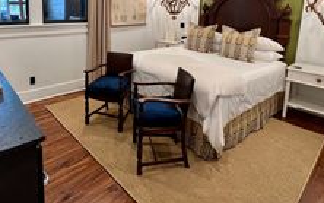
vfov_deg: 49.5
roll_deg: -2.0
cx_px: 142
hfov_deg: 76.8
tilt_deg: -7.8
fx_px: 203
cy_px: 37
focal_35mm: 23
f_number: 1.8
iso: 200
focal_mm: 1.57
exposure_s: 1/120
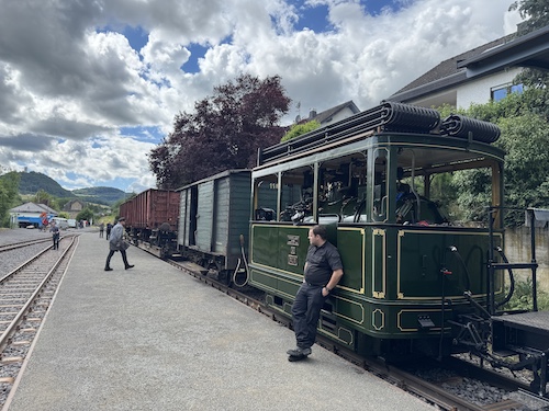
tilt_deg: +3.2
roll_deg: -2.5
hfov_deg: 71.6
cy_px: 206
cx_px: 274
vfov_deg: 56.8
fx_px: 381
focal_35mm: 24
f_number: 1.78
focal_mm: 6.76
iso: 80
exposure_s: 1/2105
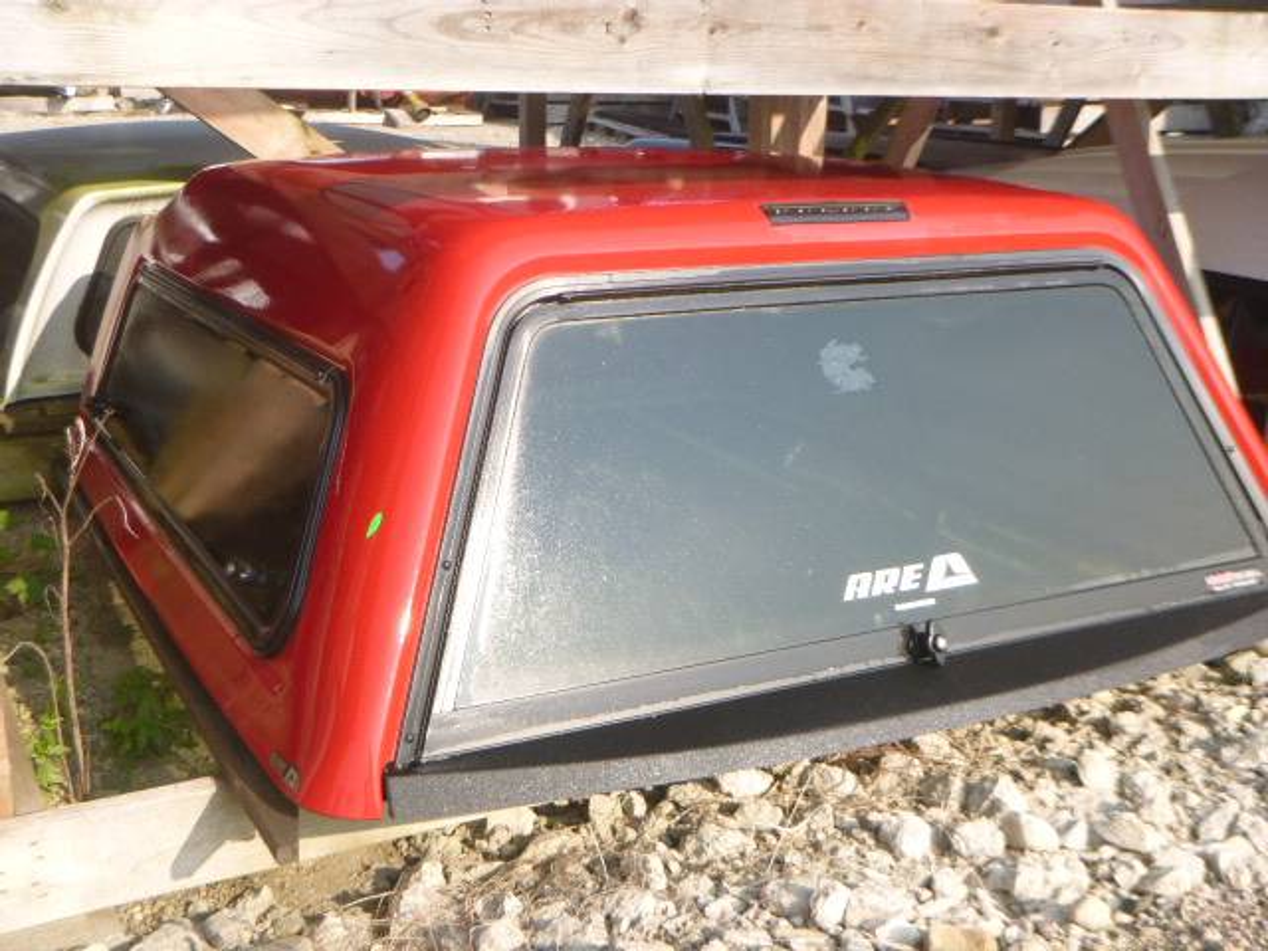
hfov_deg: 45.8
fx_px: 1502
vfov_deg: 35.1
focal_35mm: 41
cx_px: 634
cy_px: 476
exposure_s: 1/160
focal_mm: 7.3
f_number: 4.6
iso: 100
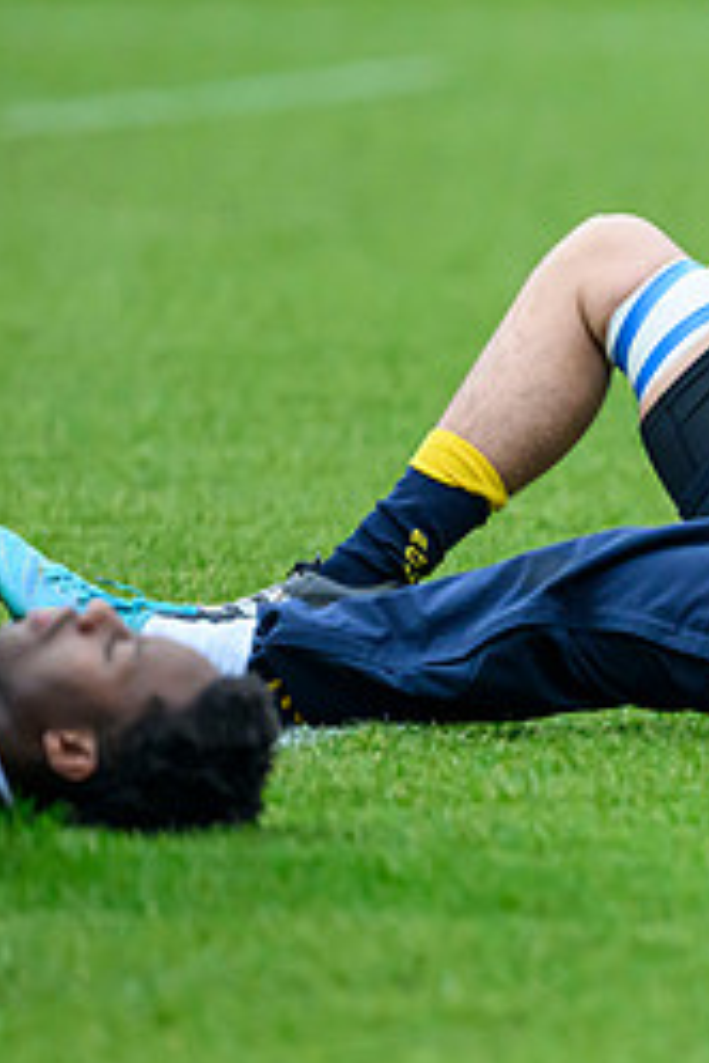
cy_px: 706
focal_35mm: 1206
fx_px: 35624
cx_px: 1593
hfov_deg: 1.1
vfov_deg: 1.7
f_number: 3.5
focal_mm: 400
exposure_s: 1/2500
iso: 3200
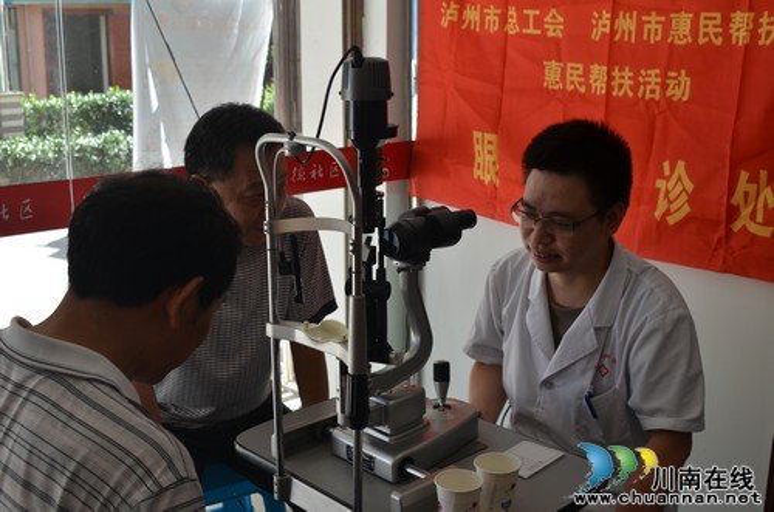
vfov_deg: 31.7
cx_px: 387
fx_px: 901
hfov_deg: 46.5
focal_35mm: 42
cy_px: 256
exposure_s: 1/180
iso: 200
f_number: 6.7
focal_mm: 28
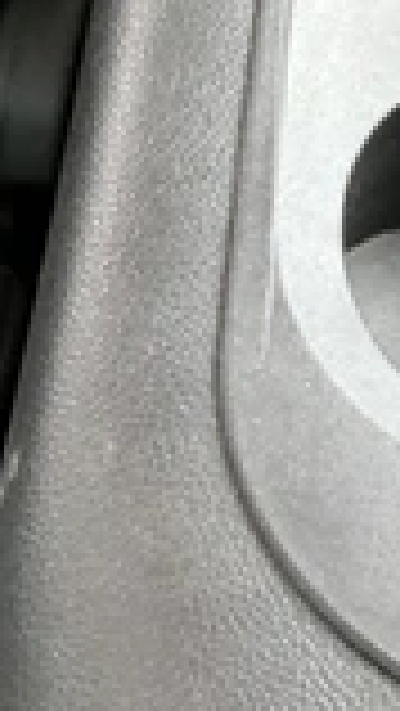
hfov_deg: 14.9
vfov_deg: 26.5
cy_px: 374
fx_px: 1507
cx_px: 382
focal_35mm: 80
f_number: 1.8
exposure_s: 1/40
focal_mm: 3
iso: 320
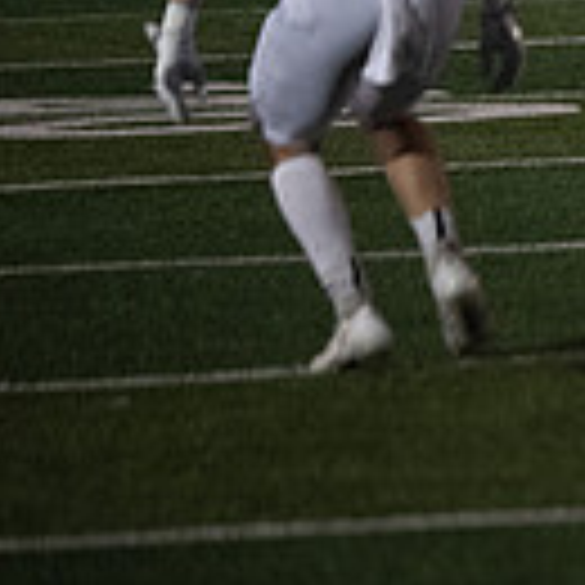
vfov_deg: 2.3
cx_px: 1296
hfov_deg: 2.3
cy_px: -250
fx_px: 14531
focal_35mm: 760
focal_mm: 200
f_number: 2.8
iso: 4000
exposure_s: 1/1250
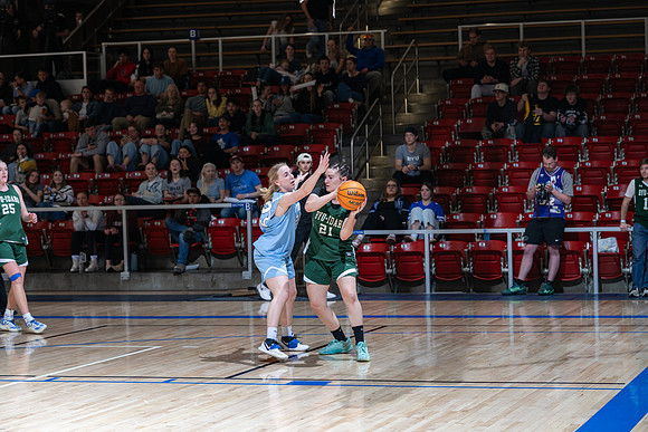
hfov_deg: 21.2
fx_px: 1728
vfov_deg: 14.3
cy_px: 216
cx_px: 324
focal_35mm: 96
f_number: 4.5
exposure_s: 1/100
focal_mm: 96
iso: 80
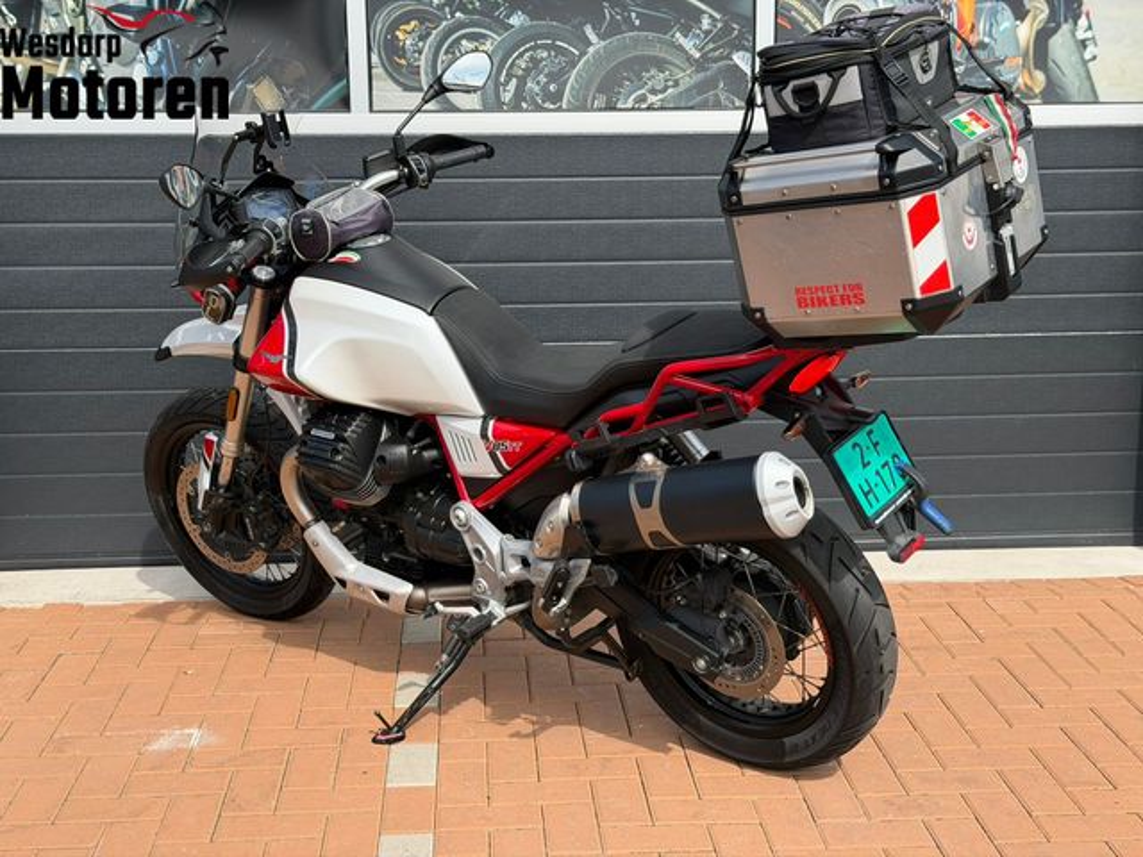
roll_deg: +0.8
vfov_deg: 30.3
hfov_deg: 39.7
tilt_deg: -8.2
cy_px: 428
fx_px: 1585
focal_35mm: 48
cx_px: 572
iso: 80
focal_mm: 6.76
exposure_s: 1/2415
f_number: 1.78
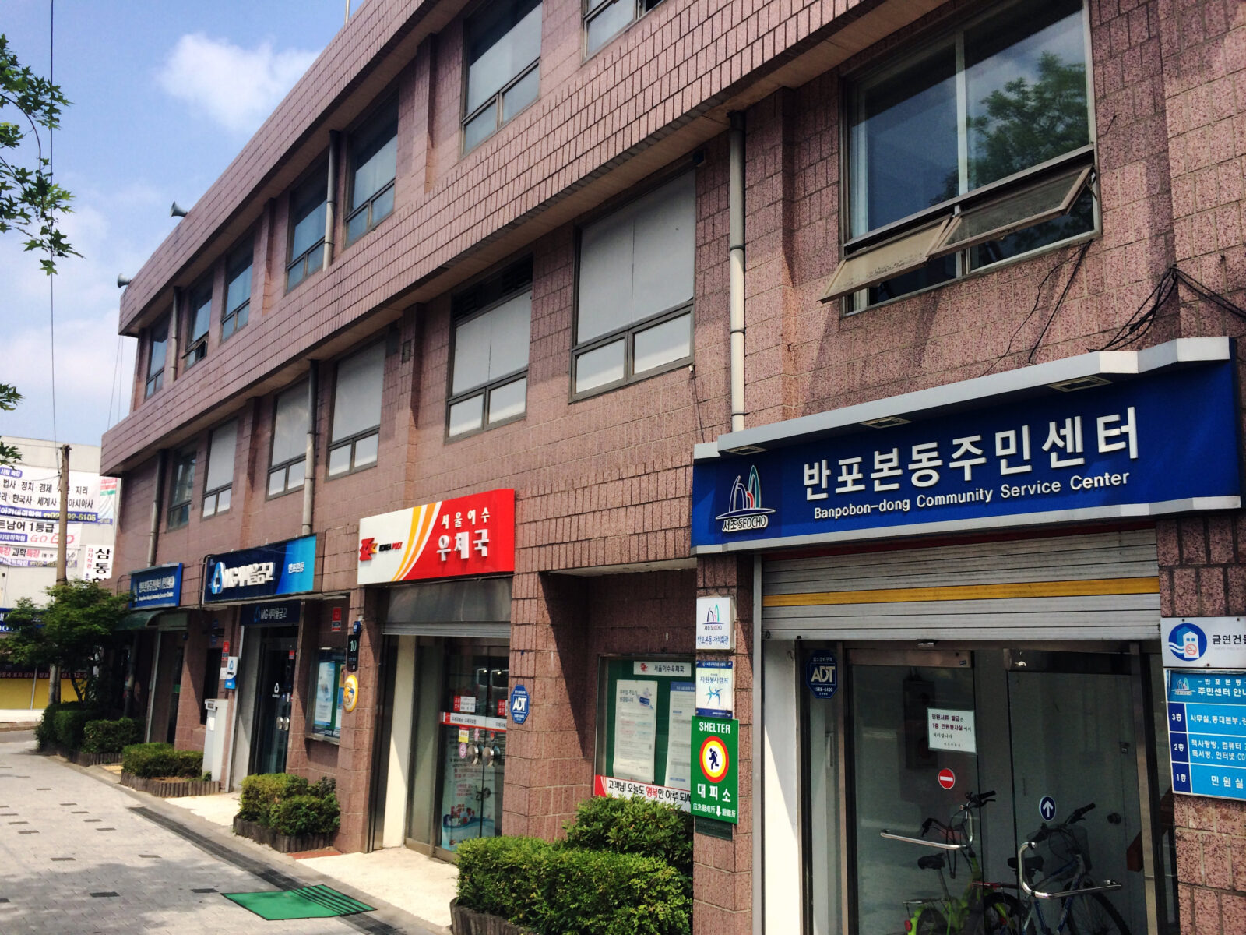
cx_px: 623
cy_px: 468
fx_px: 1080
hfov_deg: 60.0
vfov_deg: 46.8
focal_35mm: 30
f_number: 2.2
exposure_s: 1/1786
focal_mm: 4.12
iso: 40
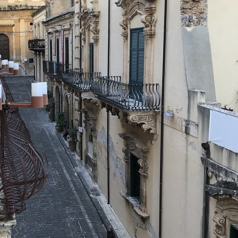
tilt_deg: -9.1
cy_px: 120
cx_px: 56
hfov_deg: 30.5
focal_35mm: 55
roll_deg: +1.1
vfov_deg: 31.1
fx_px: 428
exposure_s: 1/100
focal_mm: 4
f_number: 1.8
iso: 32
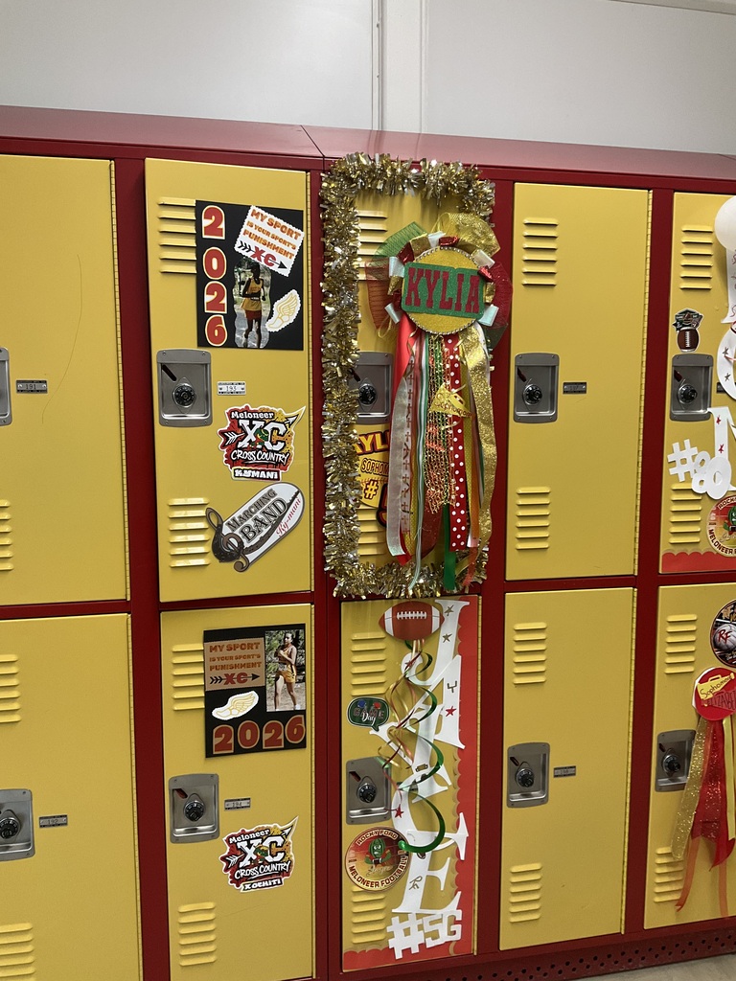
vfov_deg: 61.7
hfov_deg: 48.2
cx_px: 368
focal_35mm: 29
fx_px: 822
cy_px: 490
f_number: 1.8
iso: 80
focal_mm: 3
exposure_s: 1/60
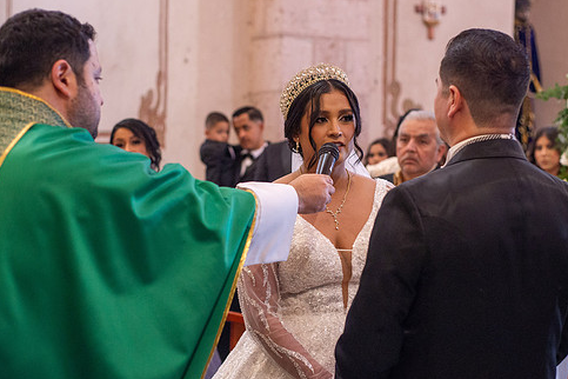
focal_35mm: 60
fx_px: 947
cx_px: 327
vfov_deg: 22.6
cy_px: 185
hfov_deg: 33.3
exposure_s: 1/125
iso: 2500
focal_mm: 50
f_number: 2.8
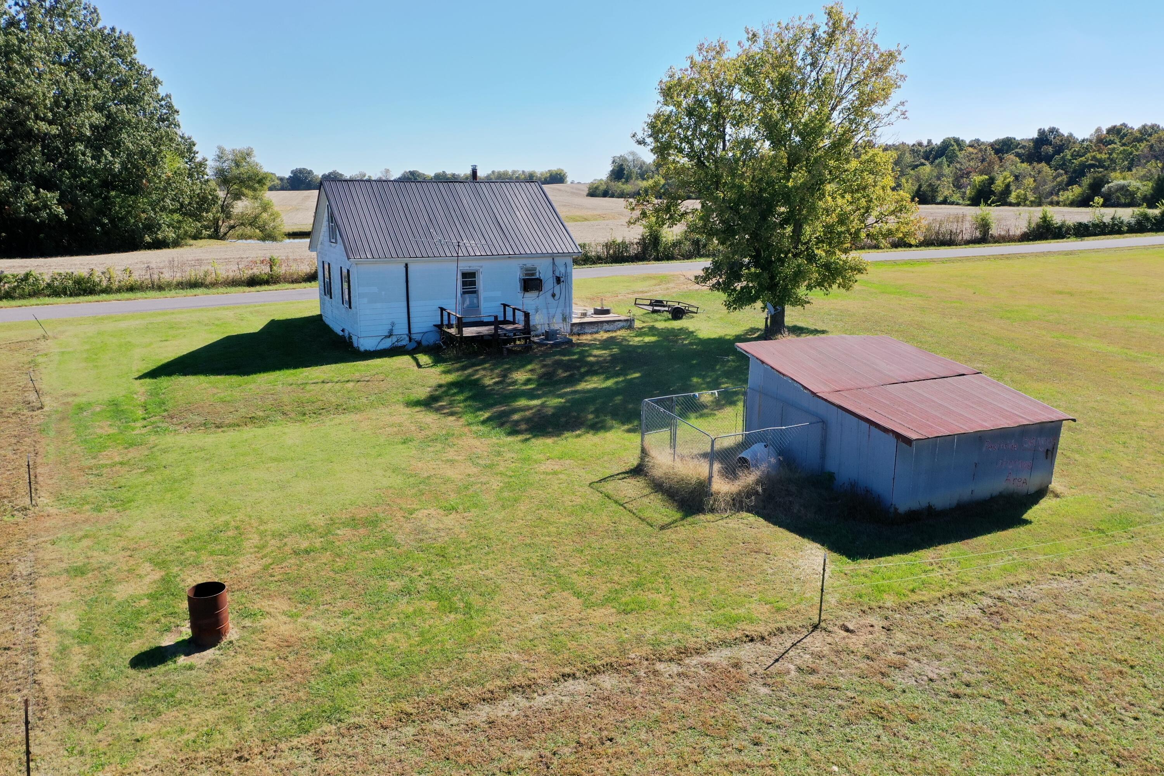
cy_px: 388
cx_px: 582
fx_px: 905
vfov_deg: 46.4
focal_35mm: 28
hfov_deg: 65.5
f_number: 5
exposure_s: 1/320
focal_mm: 10.26
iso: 100
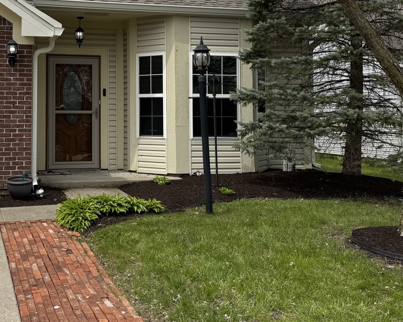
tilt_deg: +2.2
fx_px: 561
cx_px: 102
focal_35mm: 47
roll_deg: +0.0
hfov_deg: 38.6
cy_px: 93
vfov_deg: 31.7
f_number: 1.78
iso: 80
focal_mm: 6.76
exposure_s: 1/4310
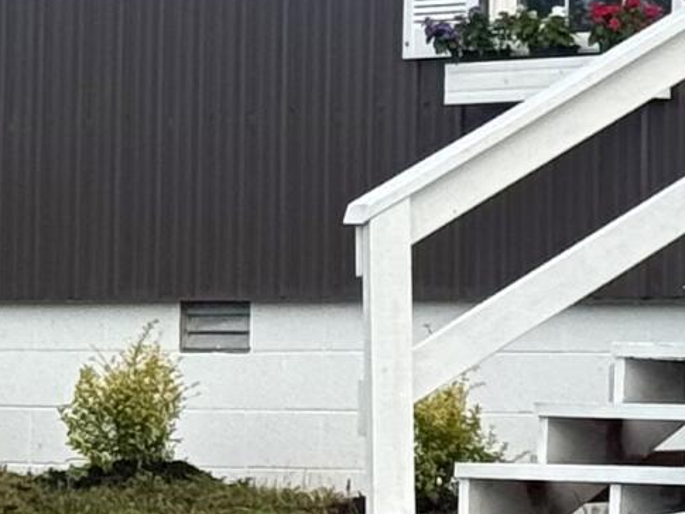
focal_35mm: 297
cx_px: 1312
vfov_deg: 5.0
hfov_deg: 6.5
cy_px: -217
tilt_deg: +5.4
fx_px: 5879
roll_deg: -0.3
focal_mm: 6.76
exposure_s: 1/2273
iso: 64
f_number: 1.78
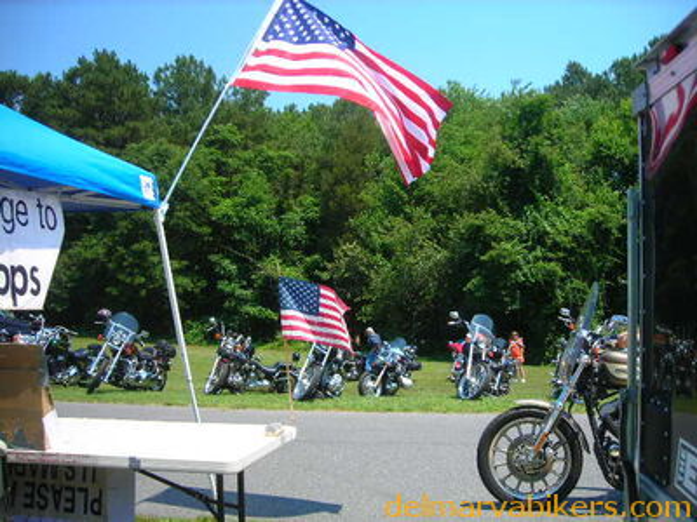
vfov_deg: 37.7
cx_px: 348
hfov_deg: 49.0
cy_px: 261
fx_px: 765
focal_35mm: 38
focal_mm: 6.3
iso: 50
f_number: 3.2
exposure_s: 1/394
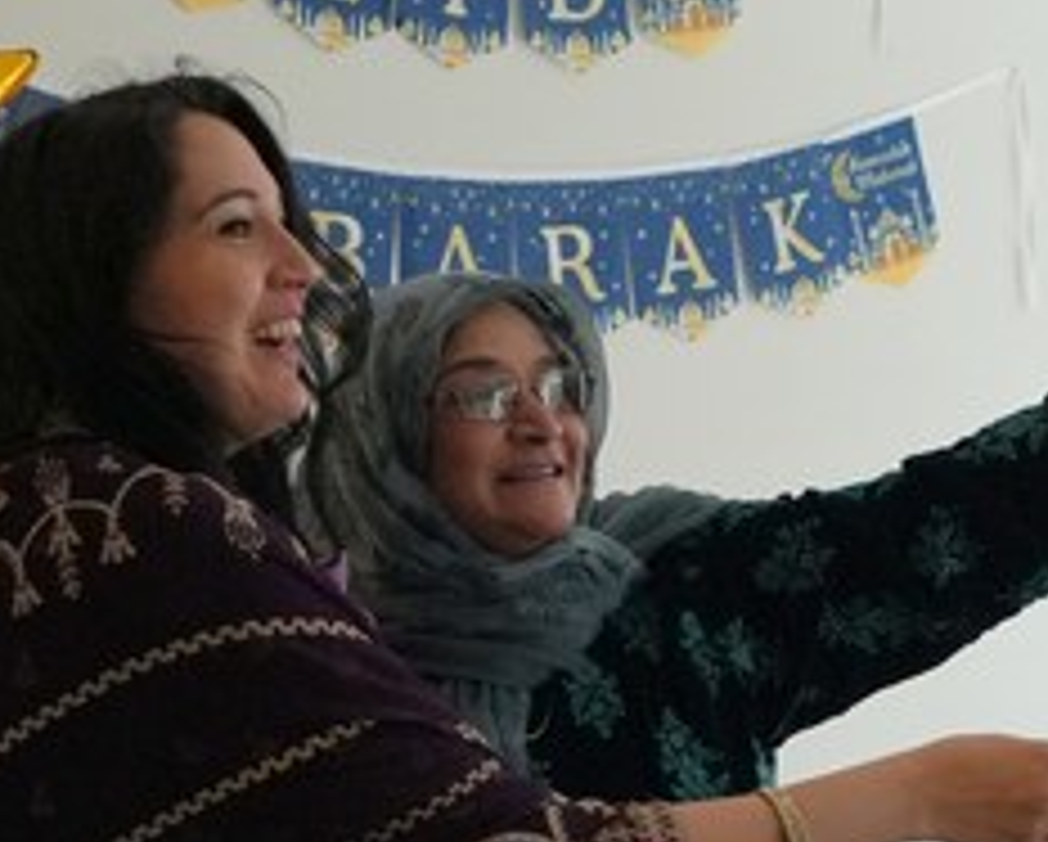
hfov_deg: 15.8
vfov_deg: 12.7
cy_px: 835
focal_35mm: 121
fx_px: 3746
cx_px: 850
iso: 2500
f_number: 4
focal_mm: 25
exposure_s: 1/160
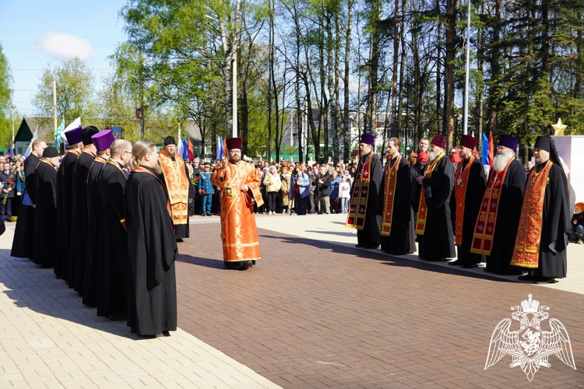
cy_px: 194
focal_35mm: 51
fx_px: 827
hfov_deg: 38.9
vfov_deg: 26.5
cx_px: 292
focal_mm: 34
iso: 100
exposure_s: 1/320
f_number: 5.6
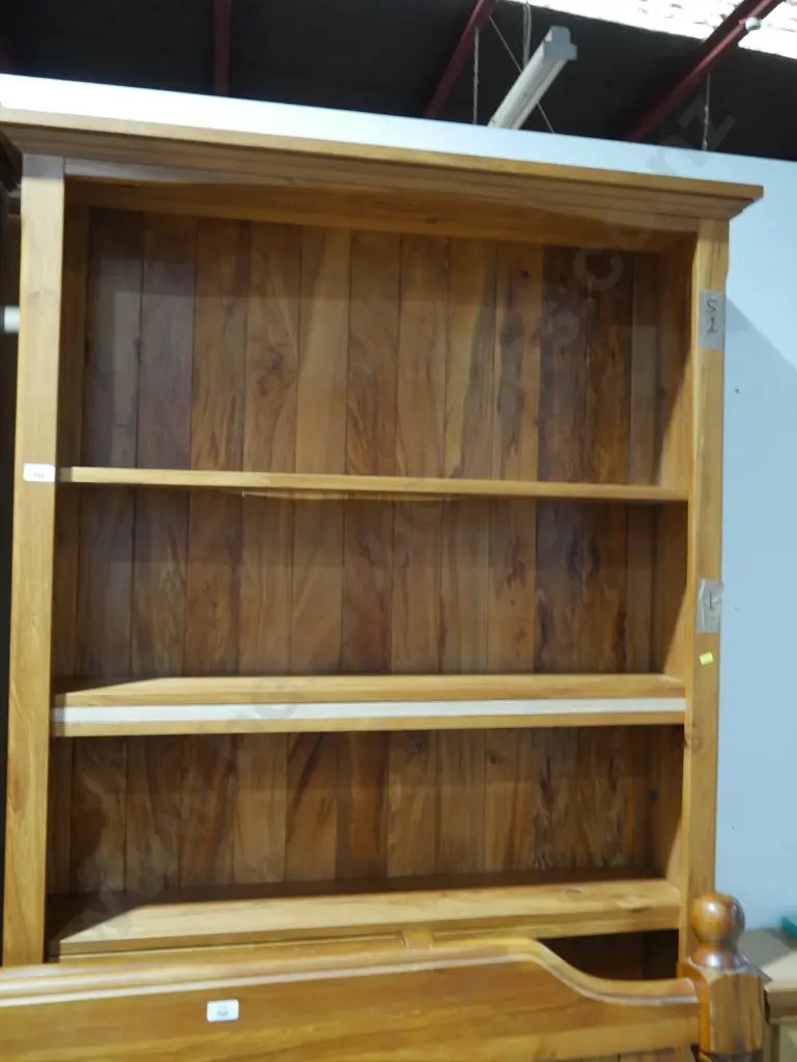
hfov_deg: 46.8
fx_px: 920
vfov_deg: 59.9
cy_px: 531
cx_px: 398
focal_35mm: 30
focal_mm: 15
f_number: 3.6
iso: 1000
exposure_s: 1/60
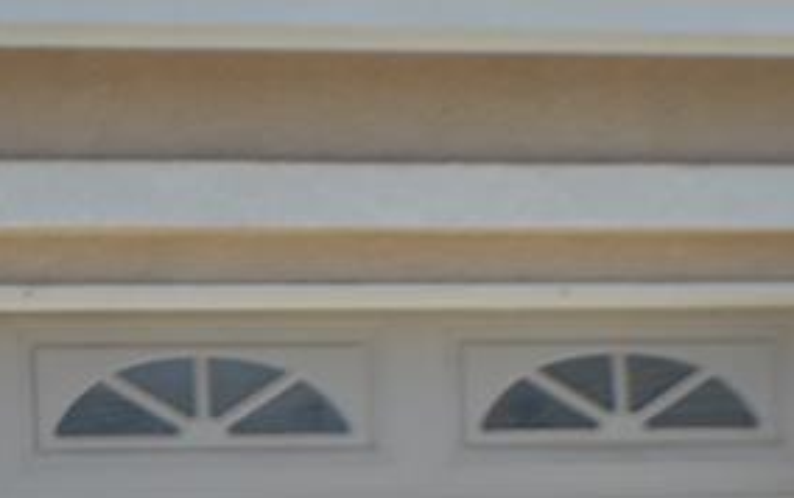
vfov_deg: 3.5
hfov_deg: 5.4
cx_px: -1286
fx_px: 8034
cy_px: 379
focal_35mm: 371
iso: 100
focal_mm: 46
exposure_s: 1/200
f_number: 7.1
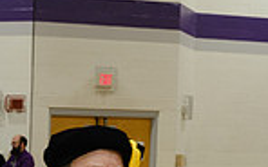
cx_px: -98
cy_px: 311
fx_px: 1225
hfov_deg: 12.1
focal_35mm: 168
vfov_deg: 7.5
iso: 1250
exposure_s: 1/100
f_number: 3.2
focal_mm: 28.3
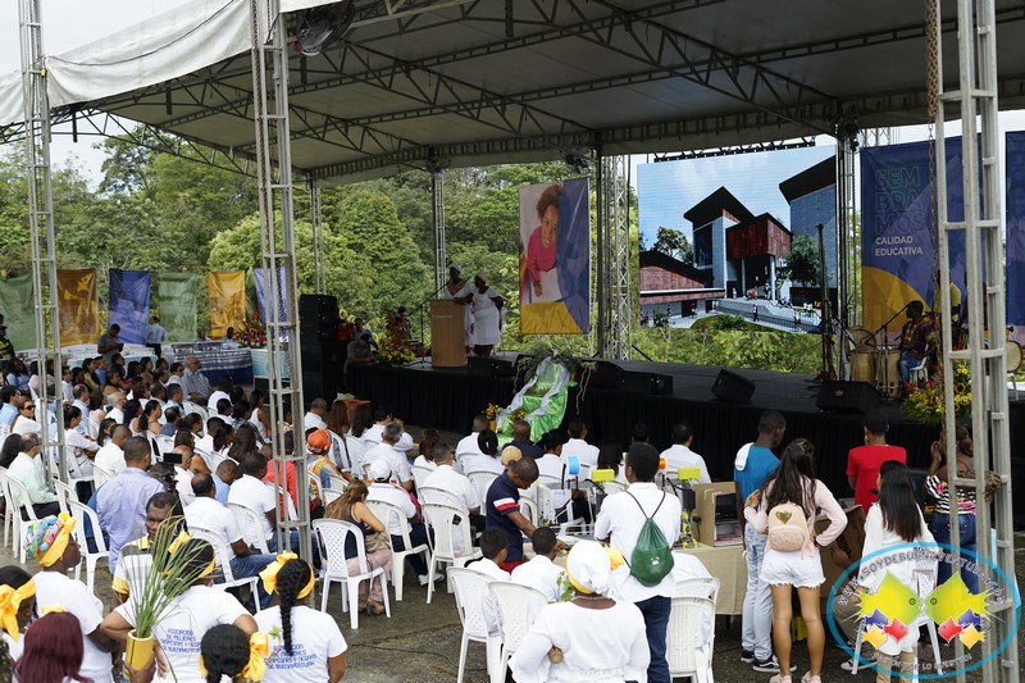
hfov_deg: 39.6
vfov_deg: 27.0
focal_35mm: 50
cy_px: 342
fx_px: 1423
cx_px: 512
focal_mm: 50
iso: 160
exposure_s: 1/640
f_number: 4
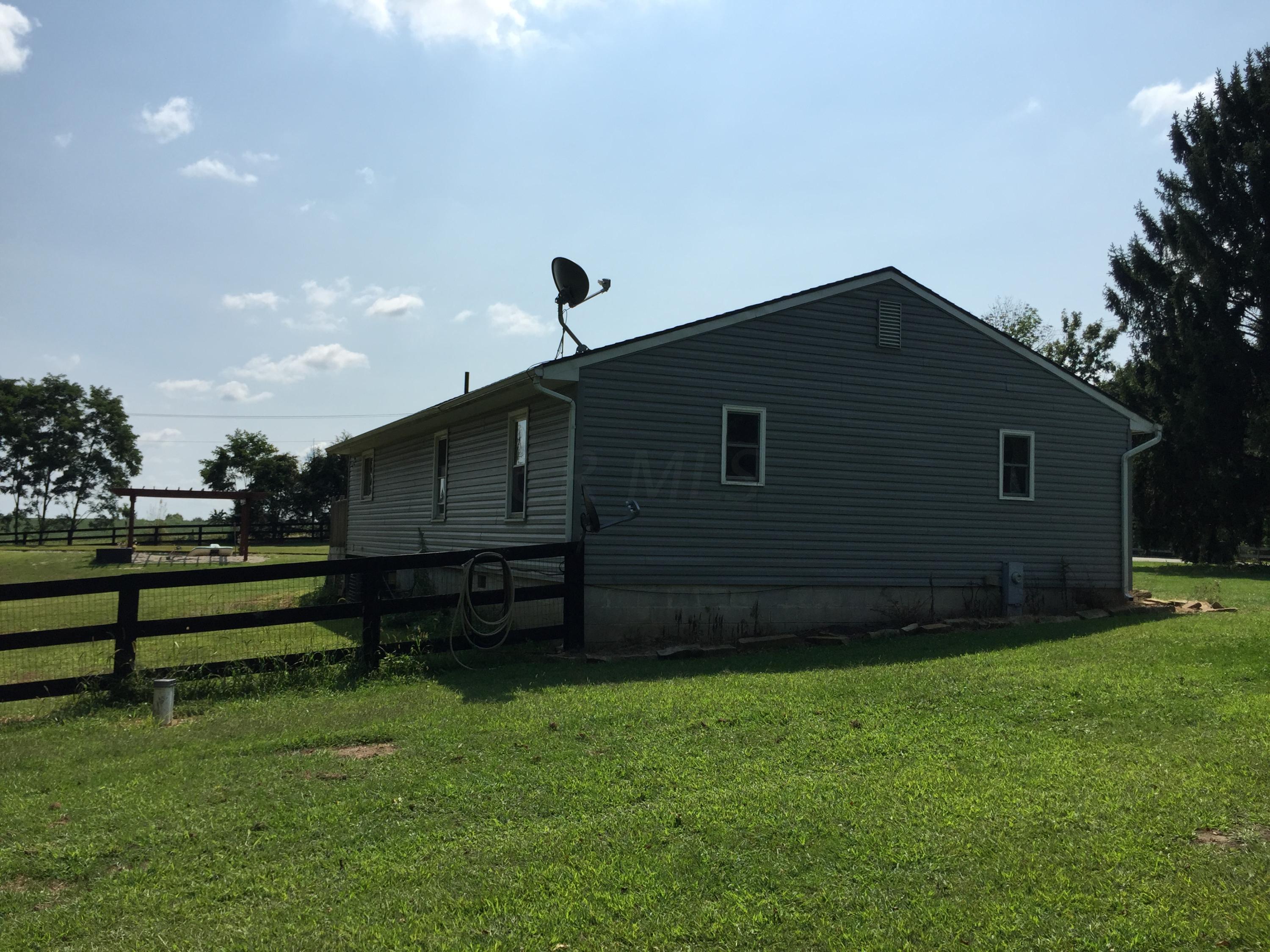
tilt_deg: +0.9
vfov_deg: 48.2
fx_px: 1064
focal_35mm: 29
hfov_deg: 61.7
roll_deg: -3.3
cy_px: 476
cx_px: 635
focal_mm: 4.15
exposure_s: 1/3049
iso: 32
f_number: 2.2
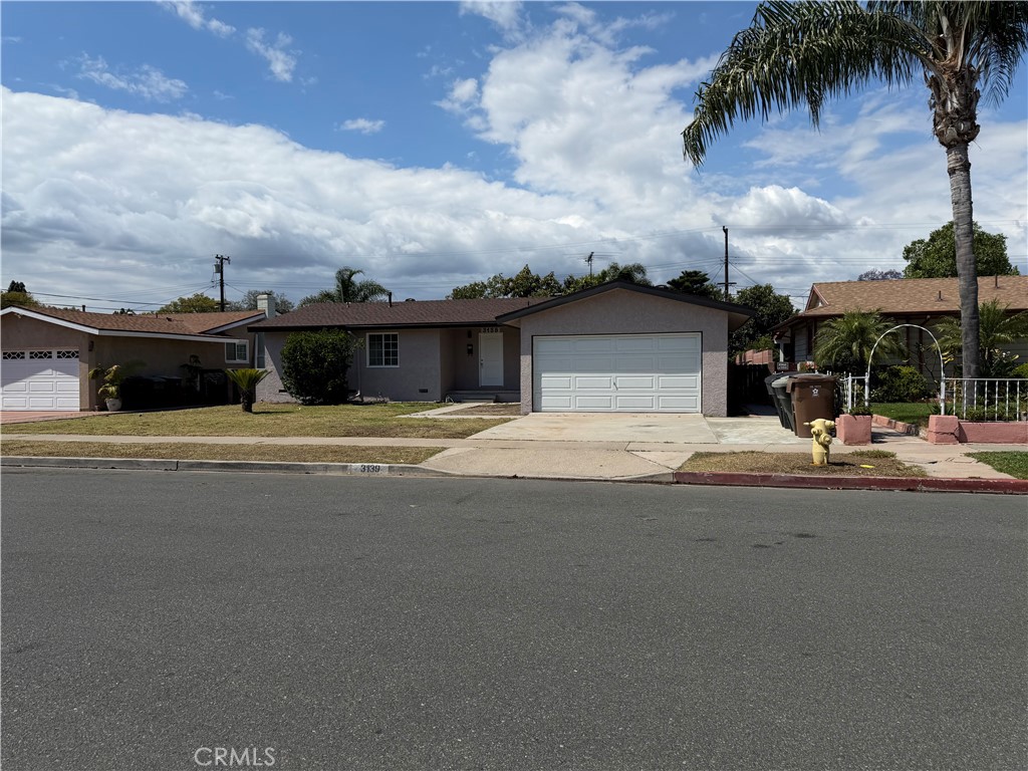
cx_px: 514
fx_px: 713
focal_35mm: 24
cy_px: 386
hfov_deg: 71.6
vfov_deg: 56.8
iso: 80
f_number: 1.78
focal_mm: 6.76
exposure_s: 1/10309
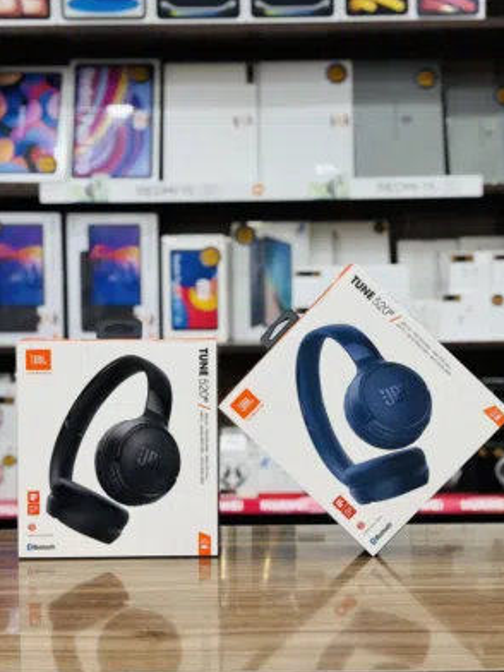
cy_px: 333
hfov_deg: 27.5
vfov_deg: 36.2
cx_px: 255
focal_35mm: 53
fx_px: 1029
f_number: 1.6
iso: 25
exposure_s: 1/50
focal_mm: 5.96
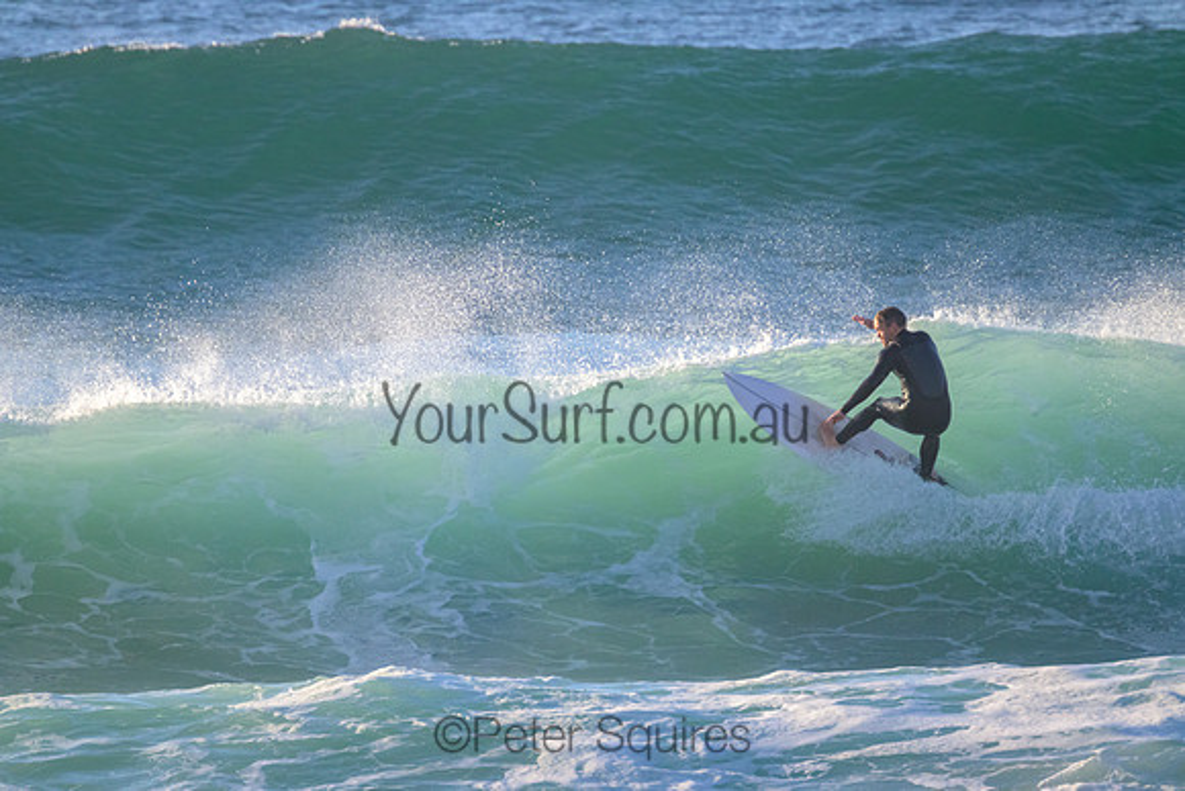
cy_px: 396
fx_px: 26338
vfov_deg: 1.7
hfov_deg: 2.6
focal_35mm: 800
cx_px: 592
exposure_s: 1/1600
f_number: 11
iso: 2200
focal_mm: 800
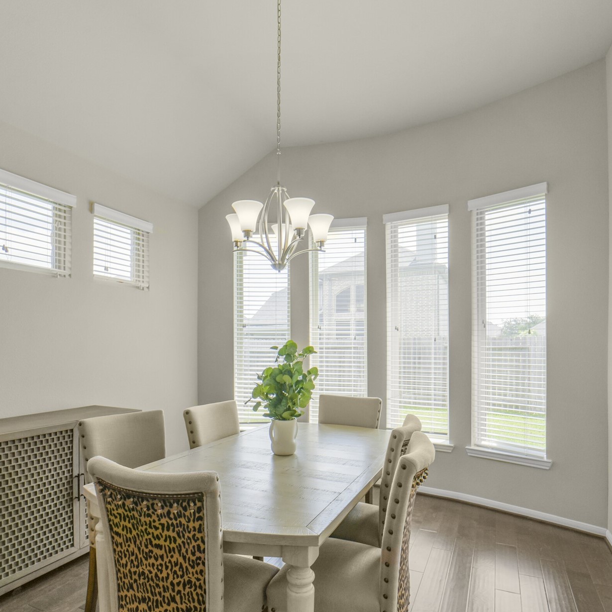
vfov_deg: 71.7
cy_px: 351
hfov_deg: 72.1
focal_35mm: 21
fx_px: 420
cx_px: 293
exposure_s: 1/100
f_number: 11
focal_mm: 14
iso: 500
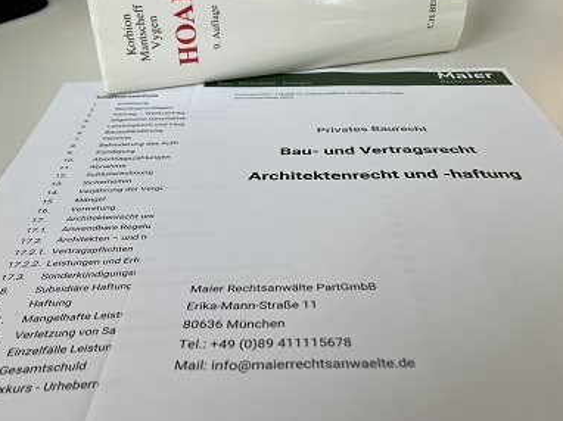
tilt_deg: -34.0
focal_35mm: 33
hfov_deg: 55.3
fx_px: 536
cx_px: 299
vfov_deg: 42.9
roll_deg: -0.1
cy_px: 194
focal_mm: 3.99
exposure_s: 1/185
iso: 25
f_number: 1.8
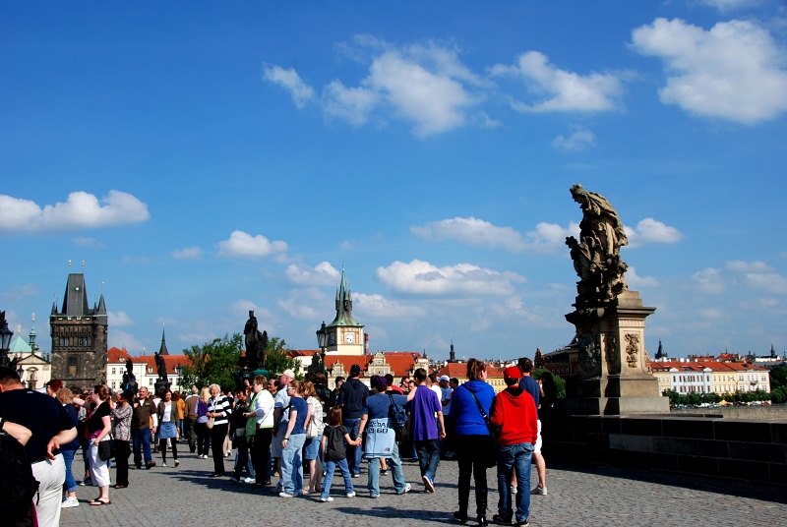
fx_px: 854
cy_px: 264
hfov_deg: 49.5
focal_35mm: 39
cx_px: 394
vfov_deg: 34.3
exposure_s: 1/160
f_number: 13
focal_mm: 26
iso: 100
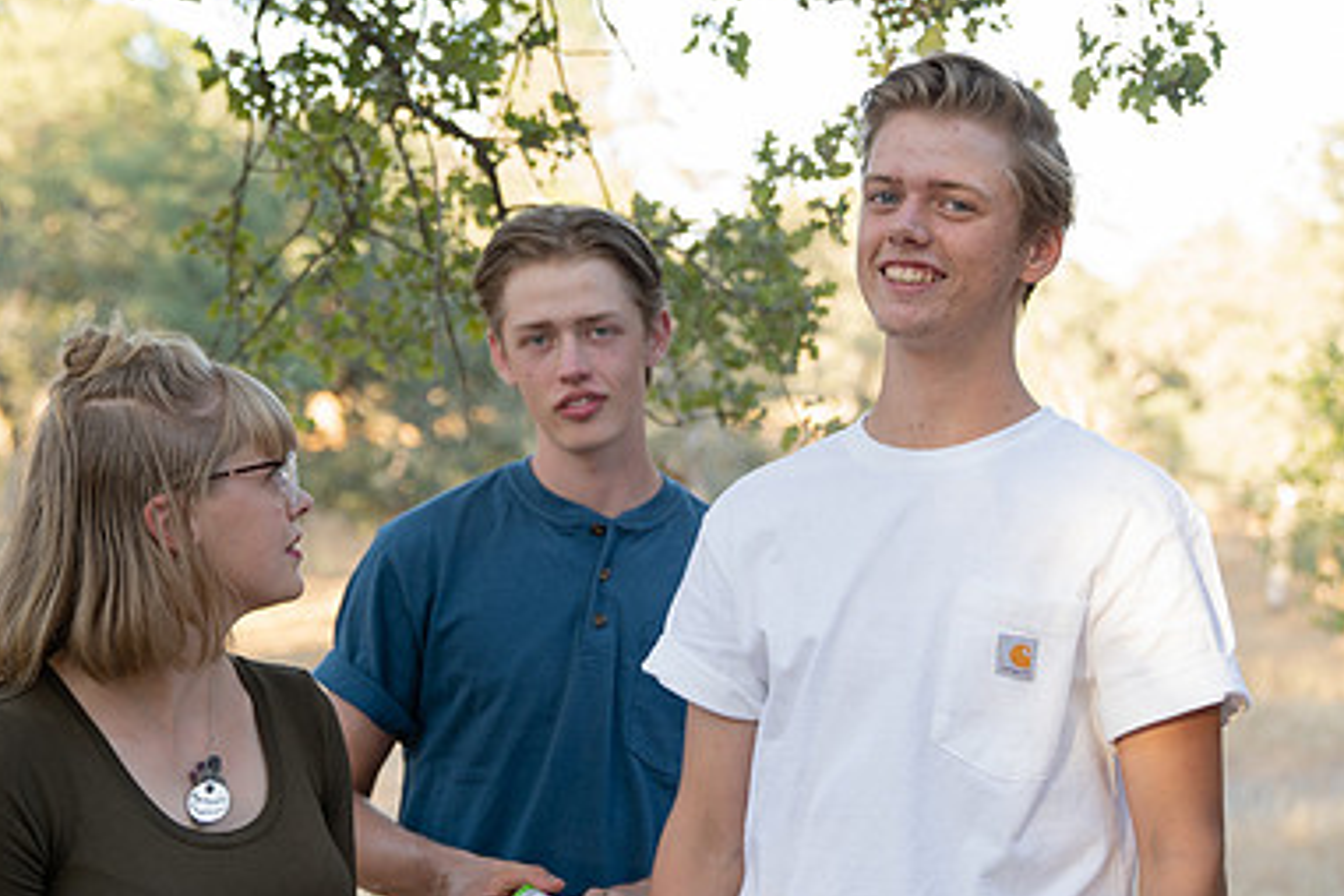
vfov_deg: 21.2
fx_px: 2389
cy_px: 372
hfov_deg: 31.3
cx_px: 801
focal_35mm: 64
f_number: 2.8
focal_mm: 42
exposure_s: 1/125
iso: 200
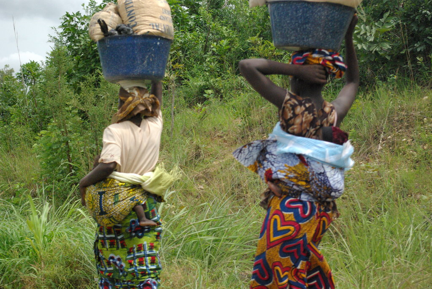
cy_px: 144
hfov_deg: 24.6
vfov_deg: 16.6
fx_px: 991
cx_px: 216
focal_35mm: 82
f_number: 8
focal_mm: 55
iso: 1600
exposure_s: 1/4000
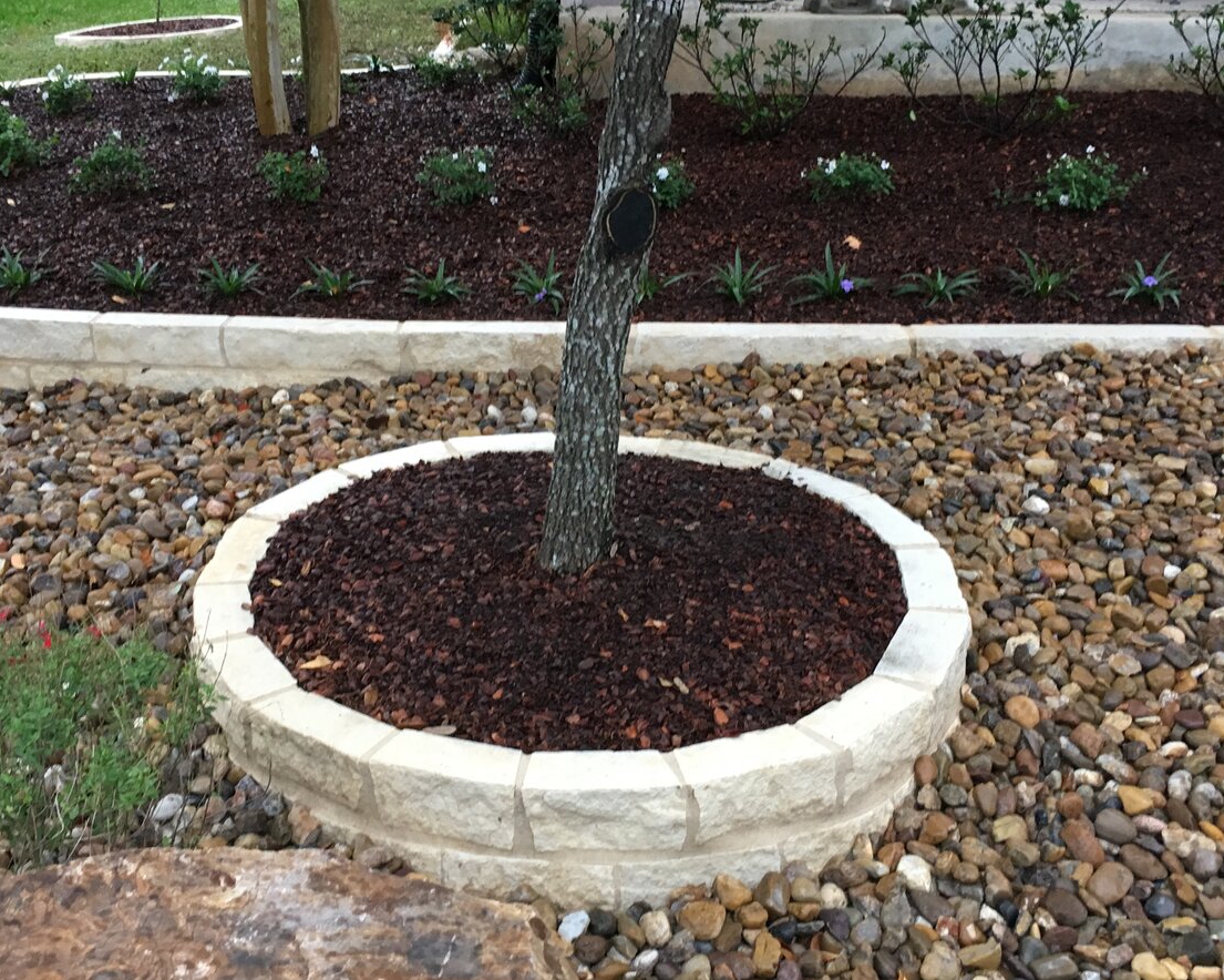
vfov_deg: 36.4
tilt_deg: -19.4
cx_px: 565
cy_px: 427
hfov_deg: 44.8
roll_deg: -1.4
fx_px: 1485
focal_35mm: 41
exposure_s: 1/30
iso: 100
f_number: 2.2
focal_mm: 4.15
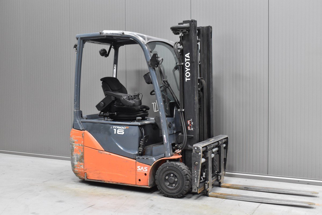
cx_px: 161
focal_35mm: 44
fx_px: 389
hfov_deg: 45.0
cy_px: 108
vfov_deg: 30.8
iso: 1600
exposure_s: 1/20
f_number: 6.3
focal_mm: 29
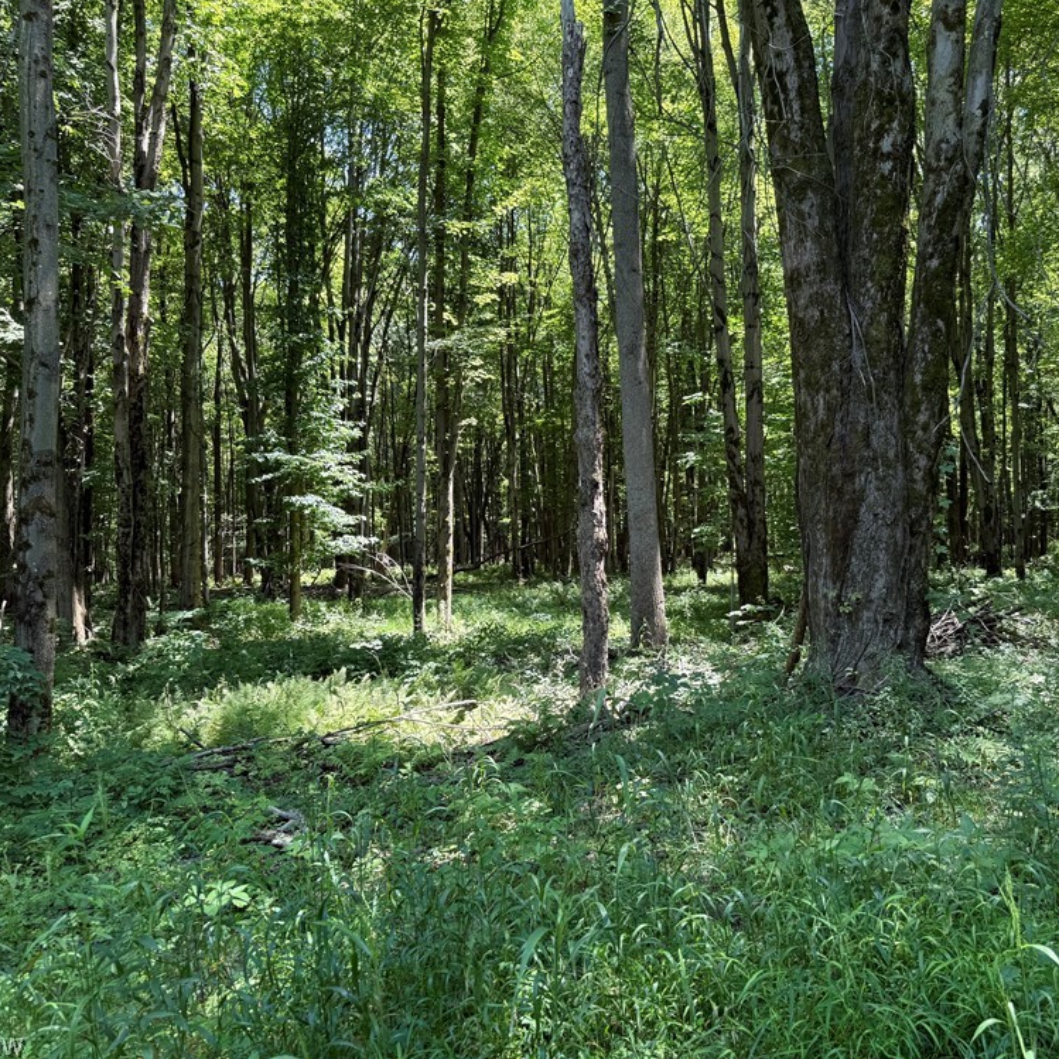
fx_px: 1004
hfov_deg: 55.4
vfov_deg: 55.6
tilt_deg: +2.1
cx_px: 608
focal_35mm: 29
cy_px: 533
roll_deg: +1.5
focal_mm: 6.76
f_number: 1.78
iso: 80
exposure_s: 1/166
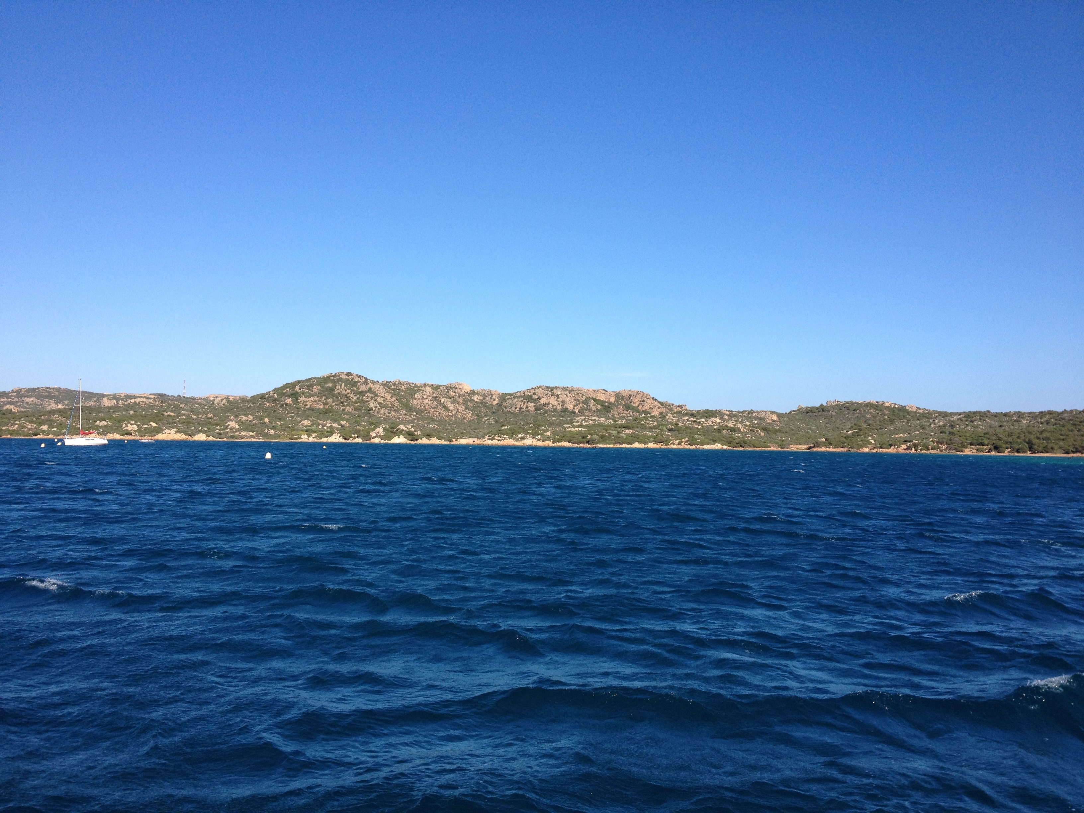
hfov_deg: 52.6
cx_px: 542
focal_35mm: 35
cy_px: 406
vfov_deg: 40.7
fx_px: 1096
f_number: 2.4
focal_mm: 4.28
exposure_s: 1/1672
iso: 64
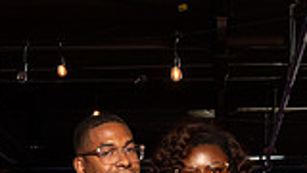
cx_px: 141
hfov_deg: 15.2
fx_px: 1148
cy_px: 402
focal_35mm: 141
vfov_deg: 8.0
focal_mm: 48
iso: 1250
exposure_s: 1/200
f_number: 6.3
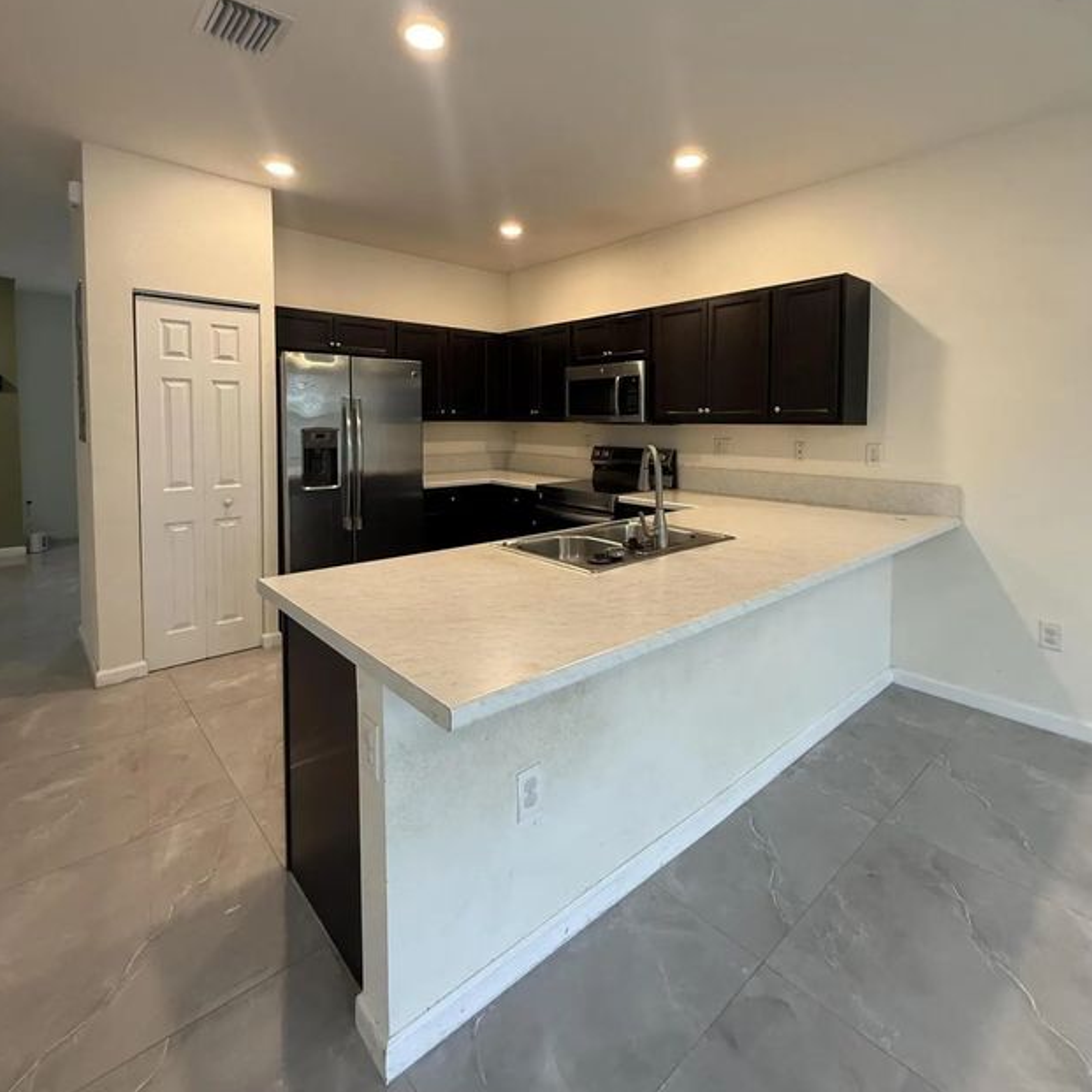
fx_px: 607
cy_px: 449
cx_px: 557
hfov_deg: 84.0
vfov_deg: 83.2
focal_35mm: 17
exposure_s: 1/60
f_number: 2.2
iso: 250
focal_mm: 2.22
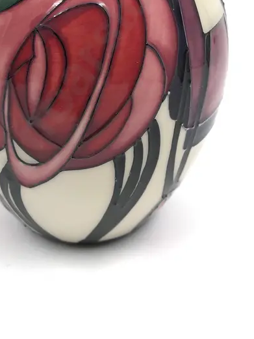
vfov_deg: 33.6
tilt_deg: -23.9
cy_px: 52
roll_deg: -0.8
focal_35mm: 55
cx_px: 96
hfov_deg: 26.5
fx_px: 538
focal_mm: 3.99
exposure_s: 1/208
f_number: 1.8
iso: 20
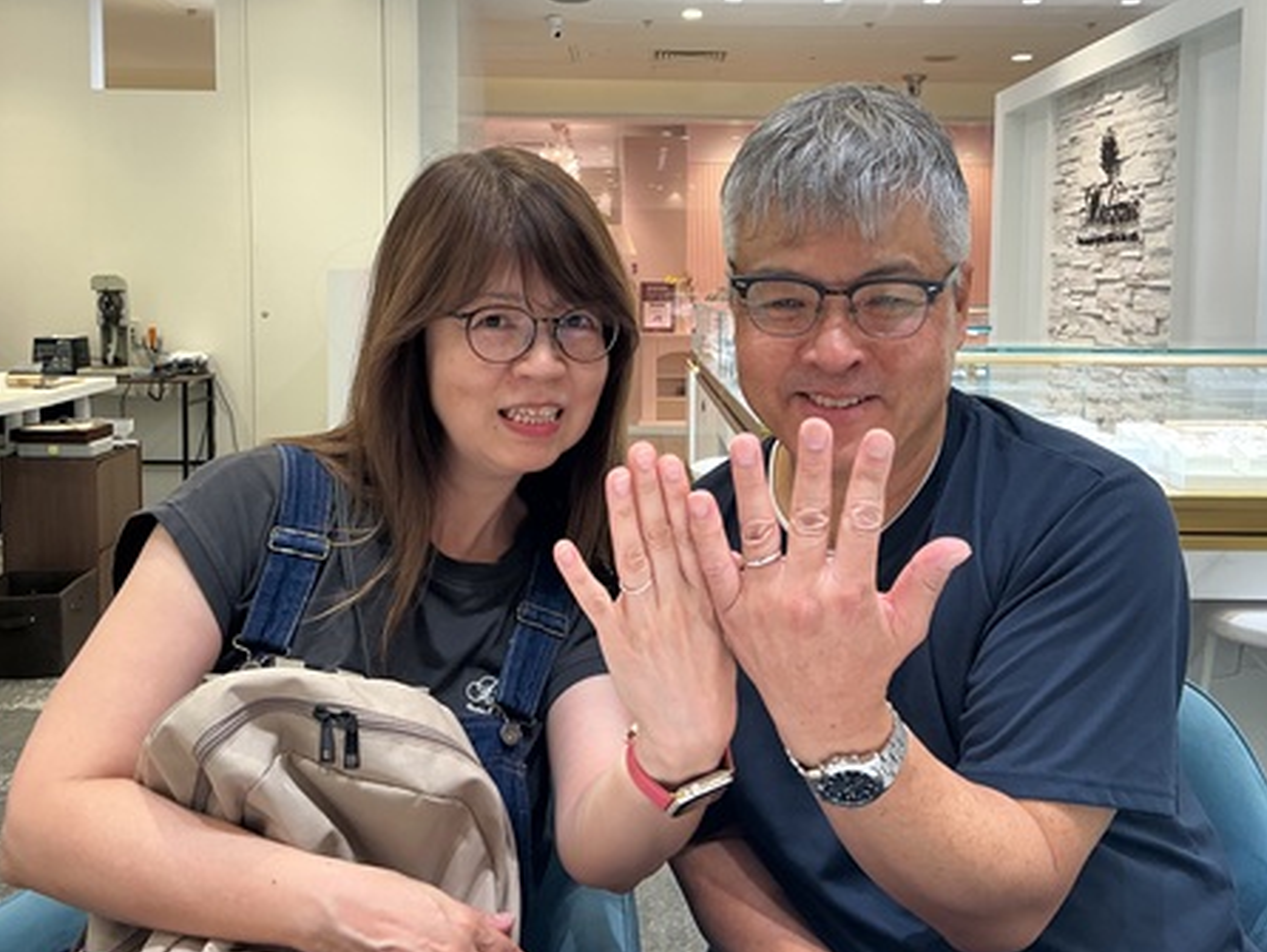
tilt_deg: -3.5
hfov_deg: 47.8
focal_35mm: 39
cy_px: 386
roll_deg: -0.6
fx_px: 1428
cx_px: 668
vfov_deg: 36.7
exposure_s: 1/60
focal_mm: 3
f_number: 1.8
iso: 40
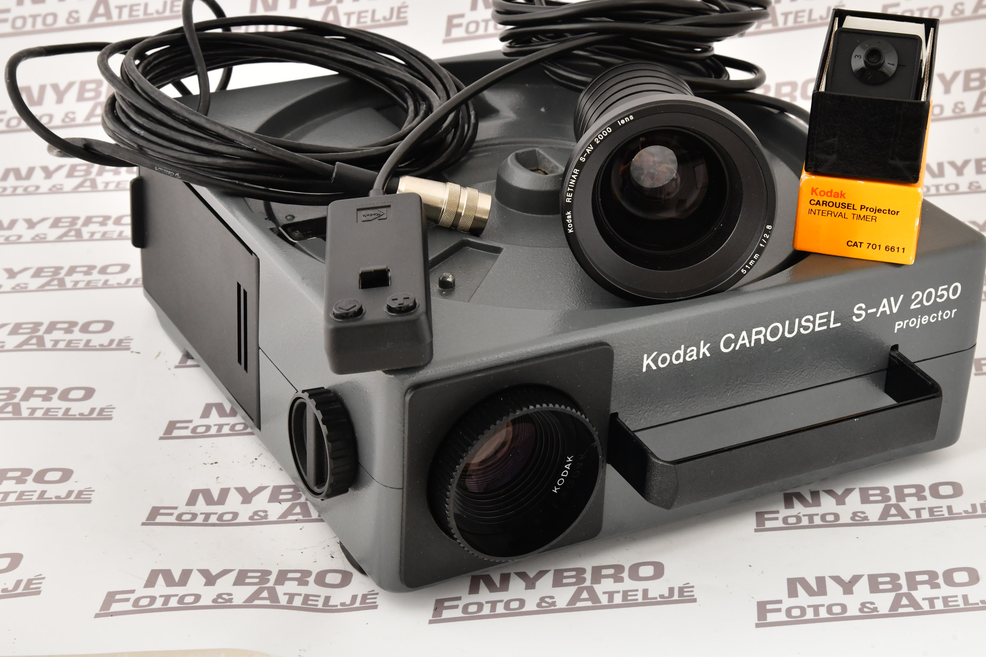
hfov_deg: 24.5
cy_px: 248
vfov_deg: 16.4
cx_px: 529
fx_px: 2273
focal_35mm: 83
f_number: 13
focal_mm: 65
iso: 1600
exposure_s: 1/160
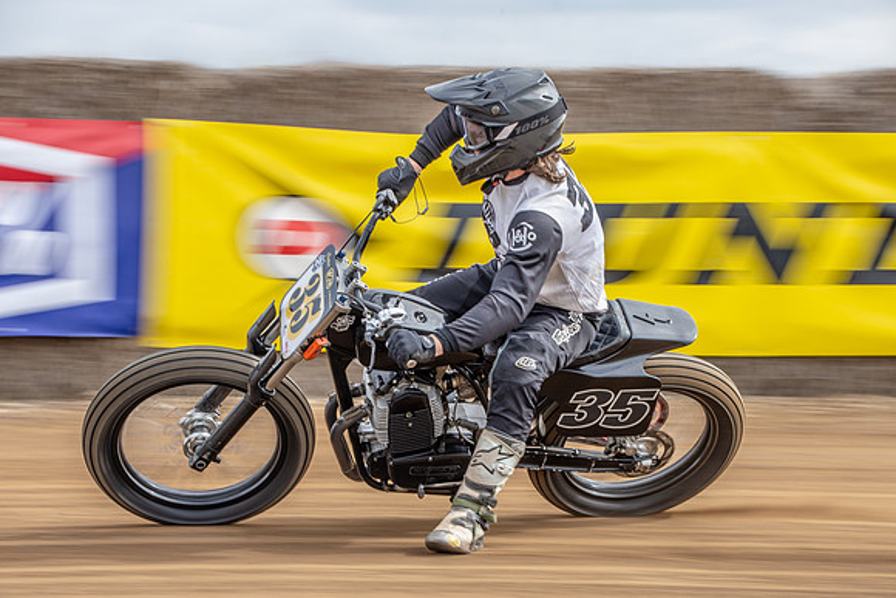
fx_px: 3814
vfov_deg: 9.0
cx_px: 448
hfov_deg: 13.4
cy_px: 299
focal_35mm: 153
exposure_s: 1/100
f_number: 10
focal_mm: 98
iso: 125
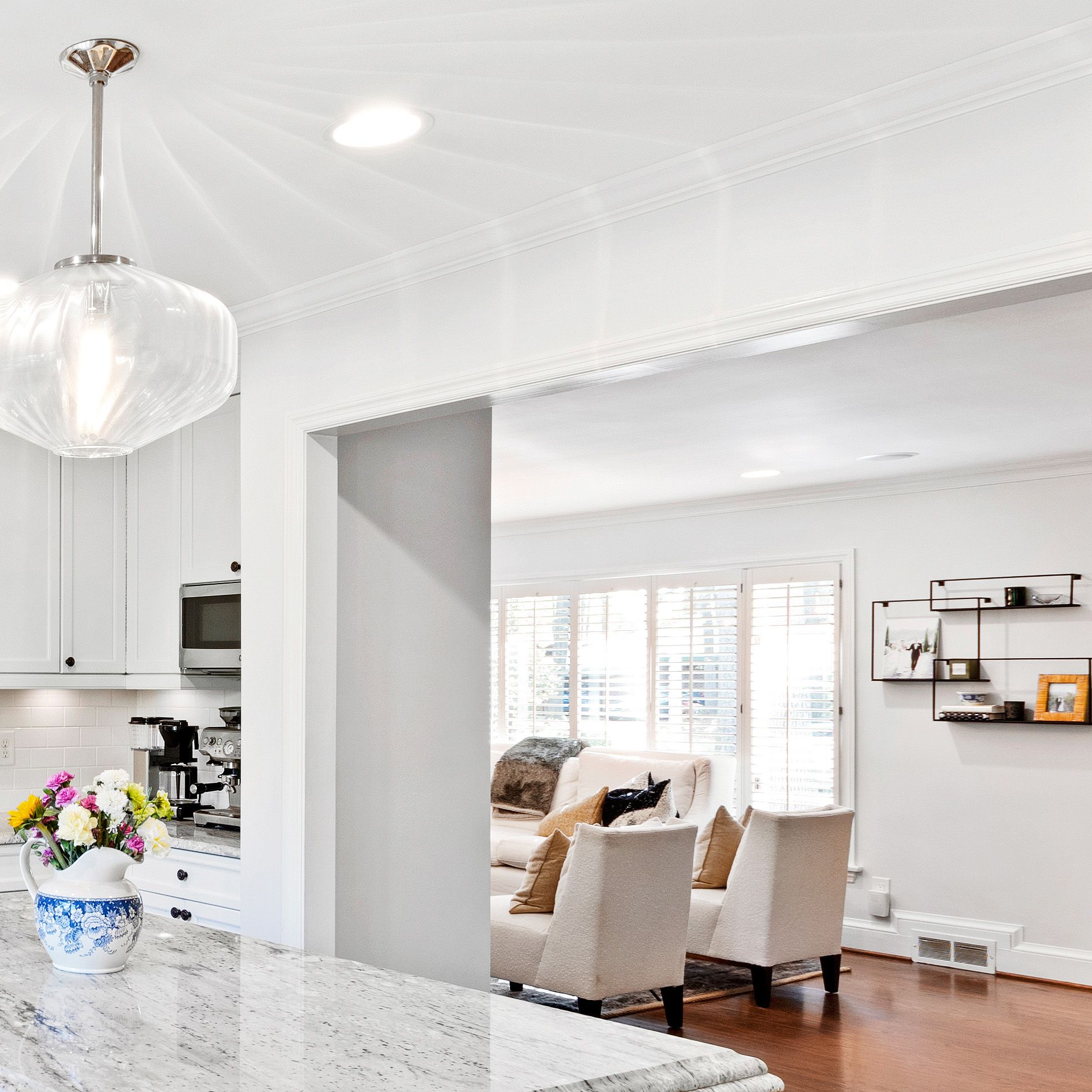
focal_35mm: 37
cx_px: -121
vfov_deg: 44.6
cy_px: 676
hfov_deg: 37.3
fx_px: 1321
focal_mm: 10
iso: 100
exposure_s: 1/2
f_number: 8
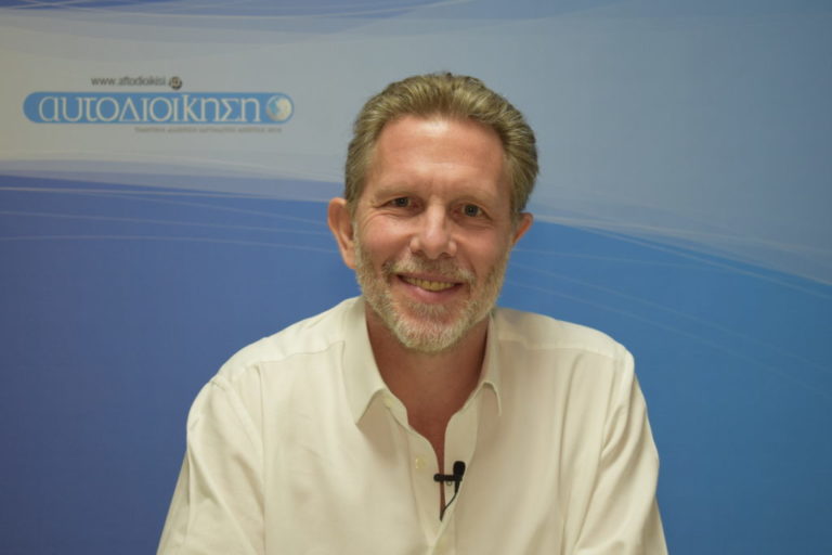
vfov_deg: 16.6
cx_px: 416
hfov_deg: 24.6
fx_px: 1907
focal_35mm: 82
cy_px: 278
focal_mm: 55
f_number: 5.6
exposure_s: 1/60
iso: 1100
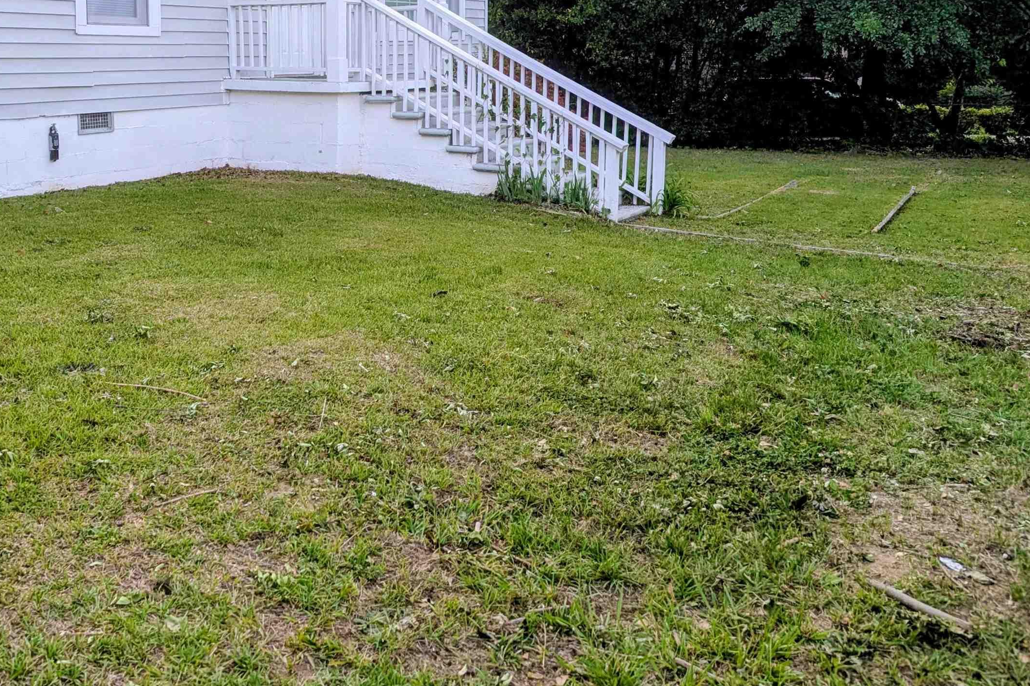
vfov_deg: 35.8
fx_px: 1030
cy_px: 152
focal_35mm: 36
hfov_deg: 51.7
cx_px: 309
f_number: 1.68
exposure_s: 1/2890
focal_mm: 6.9
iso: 22
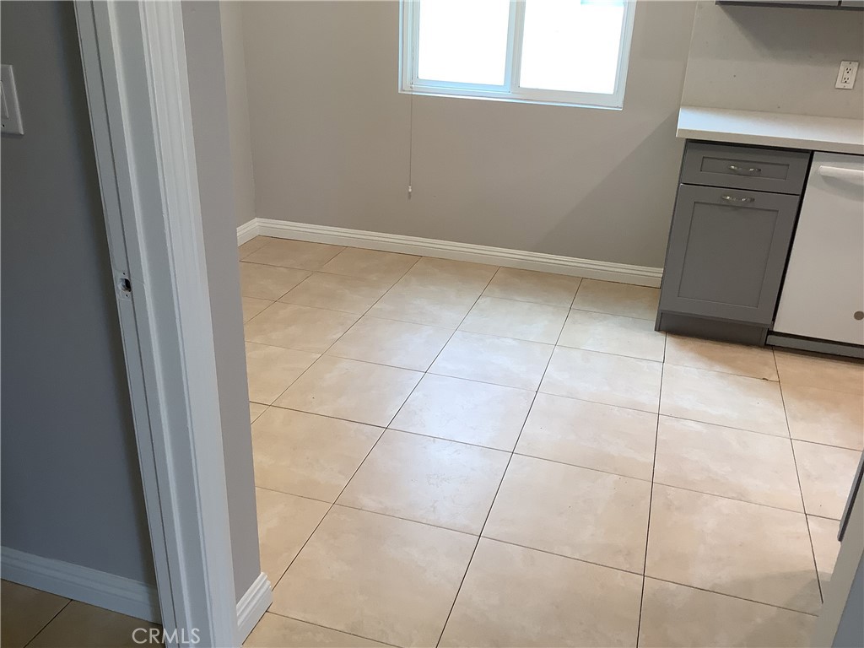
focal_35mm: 31
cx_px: 432
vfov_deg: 45.4
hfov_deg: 58.4
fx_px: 774
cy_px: 324
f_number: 2.4
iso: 64
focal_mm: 3.3
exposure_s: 1/60
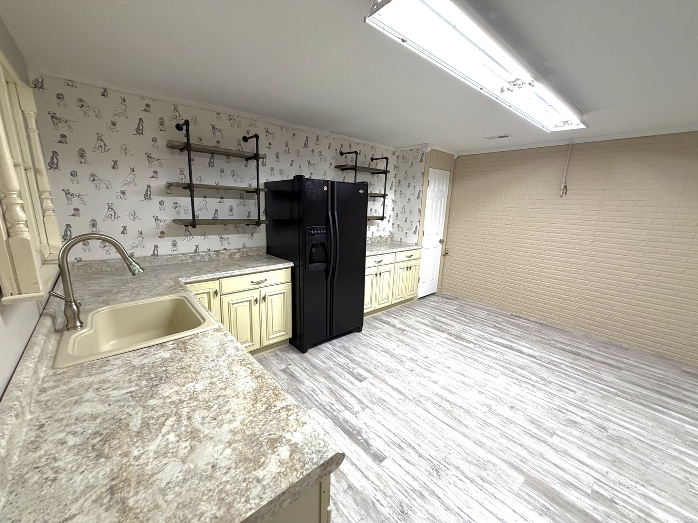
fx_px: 282
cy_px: 262
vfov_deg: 85.7
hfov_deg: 102.1
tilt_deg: -11.0
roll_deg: -0.4
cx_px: 349
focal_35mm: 14
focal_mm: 2.22
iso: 200
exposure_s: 1/120
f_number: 2.2
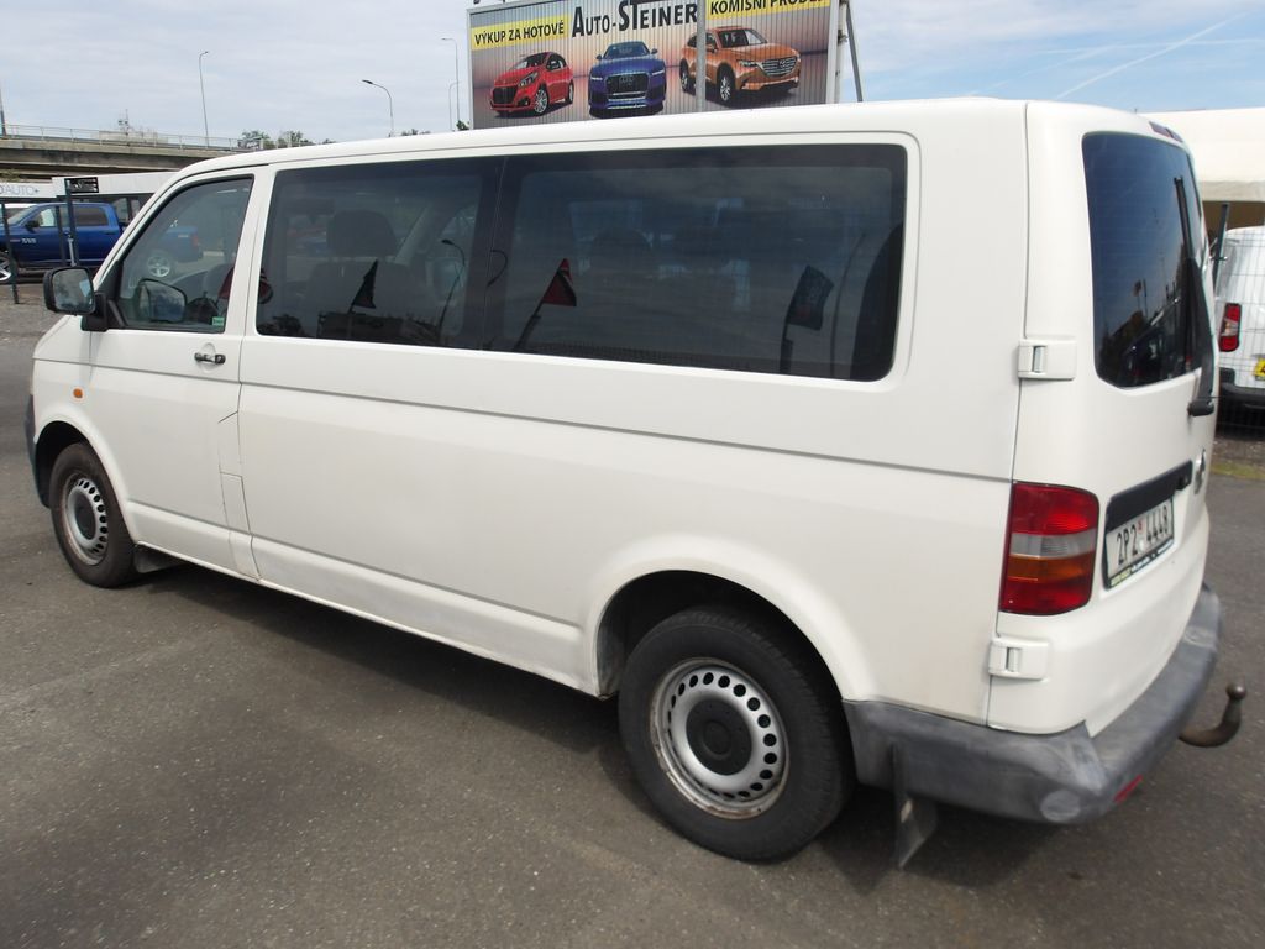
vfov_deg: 51.4
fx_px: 987
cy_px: 474
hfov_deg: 65.3
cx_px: 632
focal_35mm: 27
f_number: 10.4
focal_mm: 4.9
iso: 100
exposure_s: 1/131
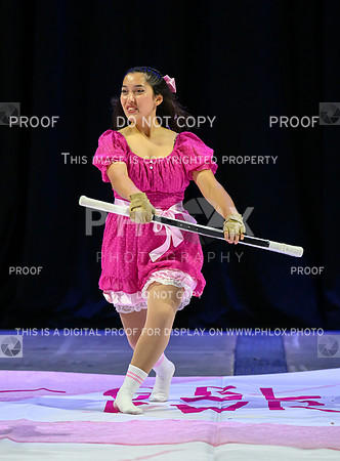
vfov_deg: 6.1
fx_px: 4321
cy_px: 233
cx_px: 145
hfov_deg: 4.5
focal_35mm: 326
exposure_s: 1/1000
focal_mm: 190
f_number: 2.8
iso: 3200
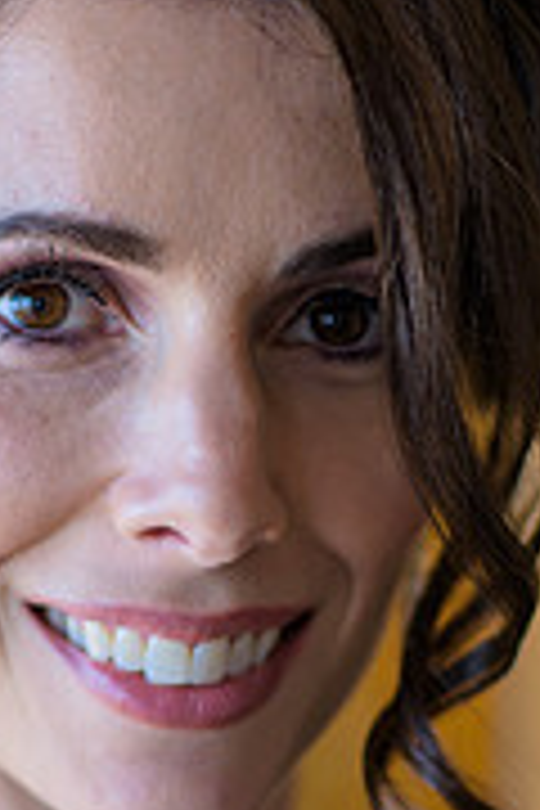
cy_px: 590
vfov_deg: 9.7
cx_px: 184
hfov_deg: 6.5
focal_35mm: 212
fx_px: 4770
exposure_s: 1/200
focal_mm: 85
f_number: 2
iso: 200
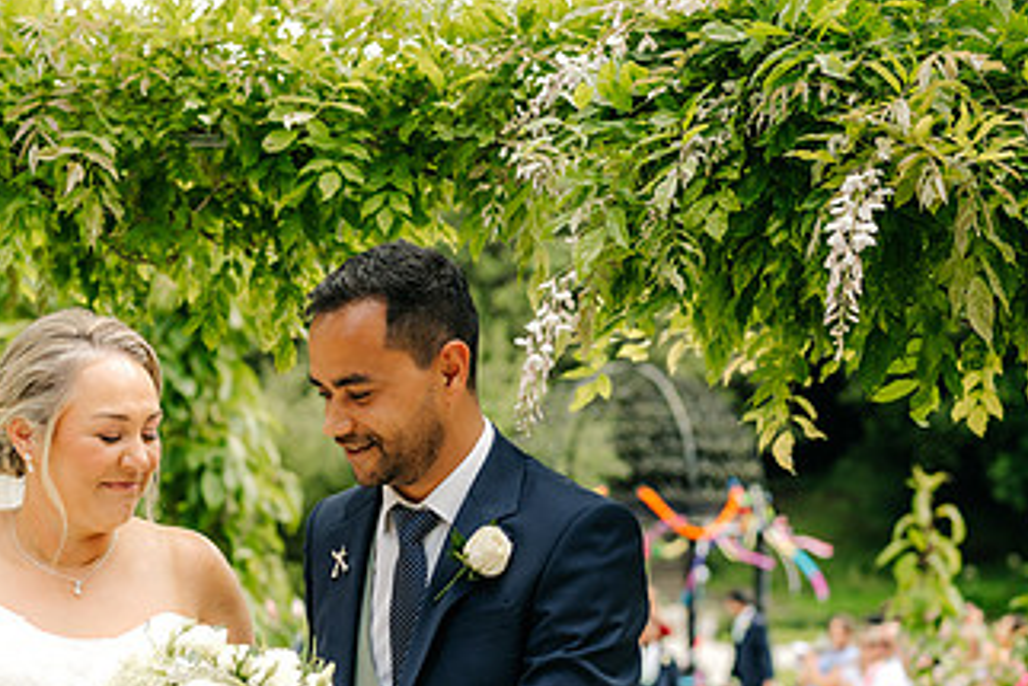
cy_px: 605
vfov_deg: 21.2
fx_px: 1800
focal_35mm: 63
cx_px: 201
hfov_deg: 31.1
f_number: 2
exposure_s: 1/1000
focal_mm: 35
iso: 100
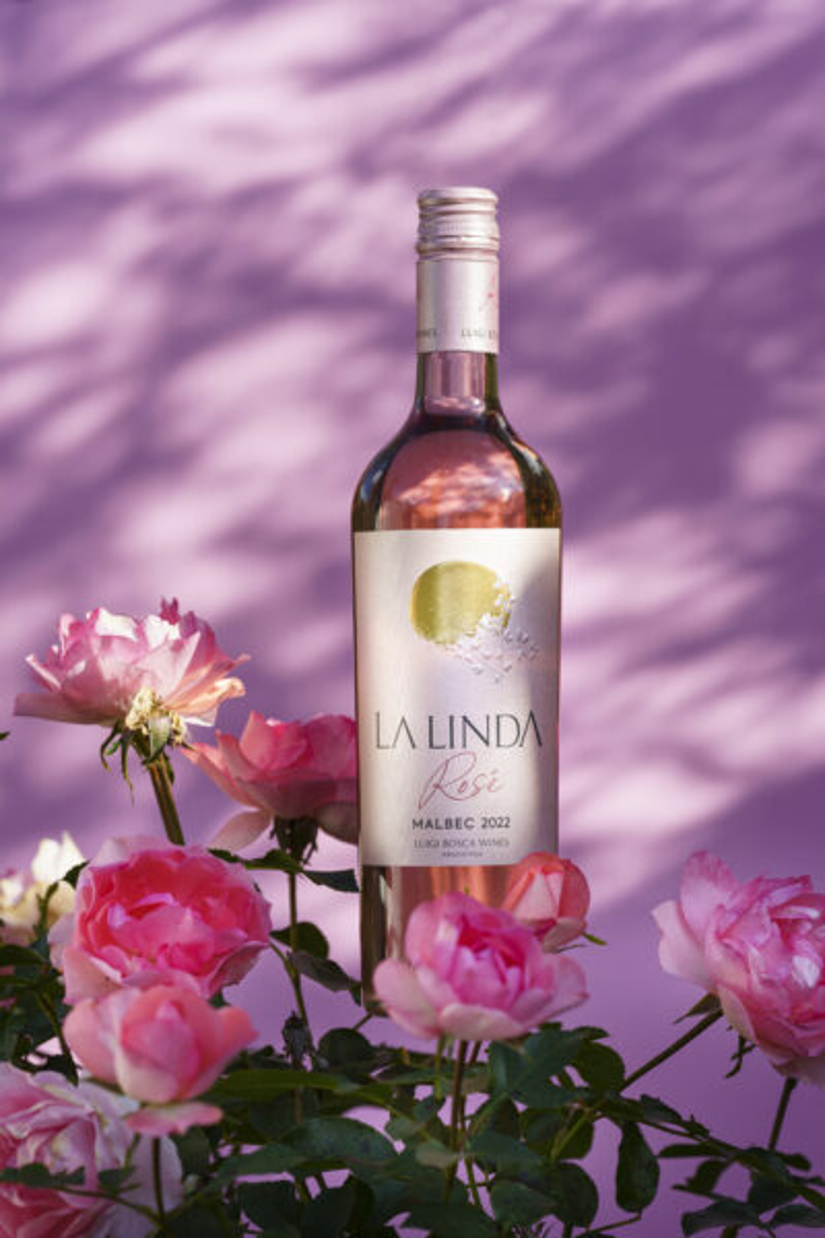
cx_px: 412
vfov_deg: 15.2
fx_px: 4640
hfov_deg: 10.2
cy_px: 619
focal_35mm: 135
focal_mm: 135
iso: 160
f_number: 6.3
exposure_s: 1/500
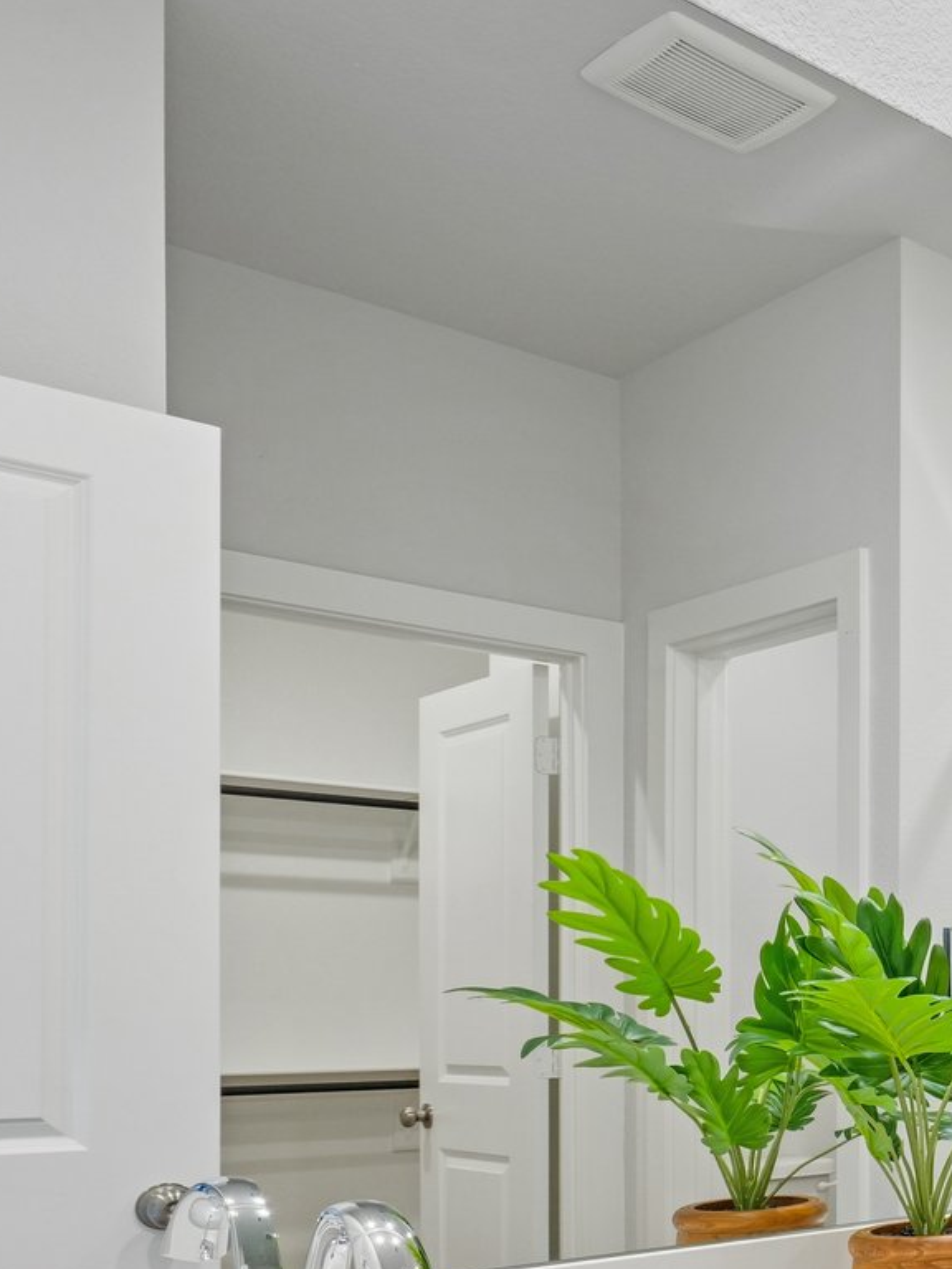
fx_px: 1503
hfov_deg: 24.0
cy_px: 991
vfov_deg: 43.9
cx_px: 1562
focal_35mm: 41
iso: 400
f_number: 8
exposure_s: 1/13
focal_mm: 16
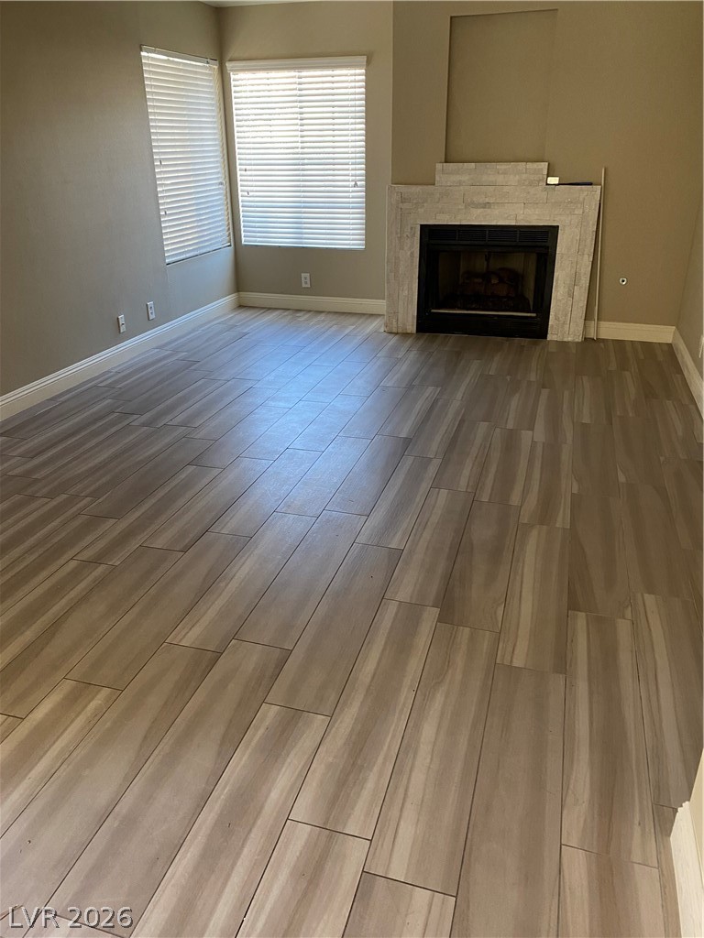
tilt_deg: -23.2
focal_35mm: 26
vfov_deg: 67.3
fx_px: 705
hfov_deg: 53.1
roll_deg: +2.3
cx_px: 352
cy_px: 469
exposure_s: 1/60
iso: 160
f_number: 1.8
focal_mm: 4.25
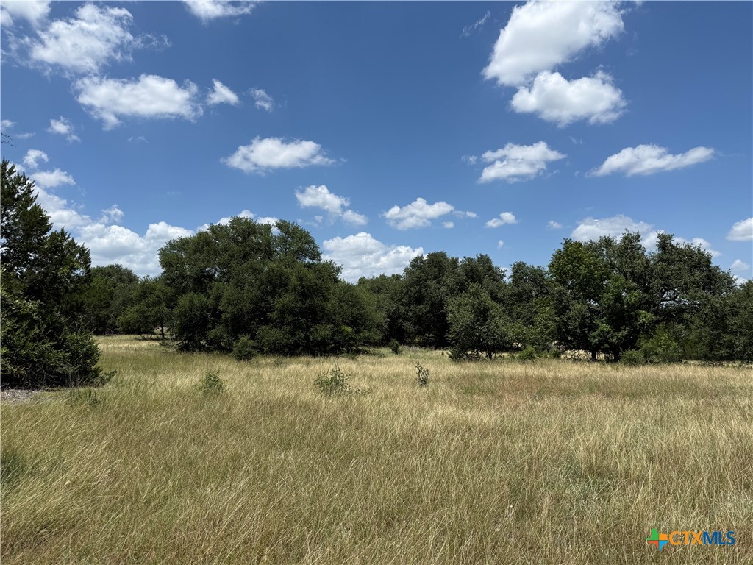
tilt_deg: +4.3
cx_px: 376
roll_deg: +0.5
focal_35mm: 24
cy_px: 282
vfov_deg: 56.8
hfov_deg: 71.6
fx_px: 522
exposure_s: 1/6711
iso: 80
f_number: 1.78
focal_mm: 6.76
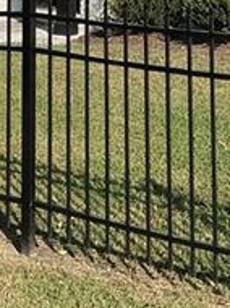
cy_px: -108
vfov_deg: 17.9
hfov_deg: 14.5
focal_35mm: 102
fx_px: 906
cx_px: 91
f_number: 1.8
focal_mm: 3
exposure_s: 1/2538
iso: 25
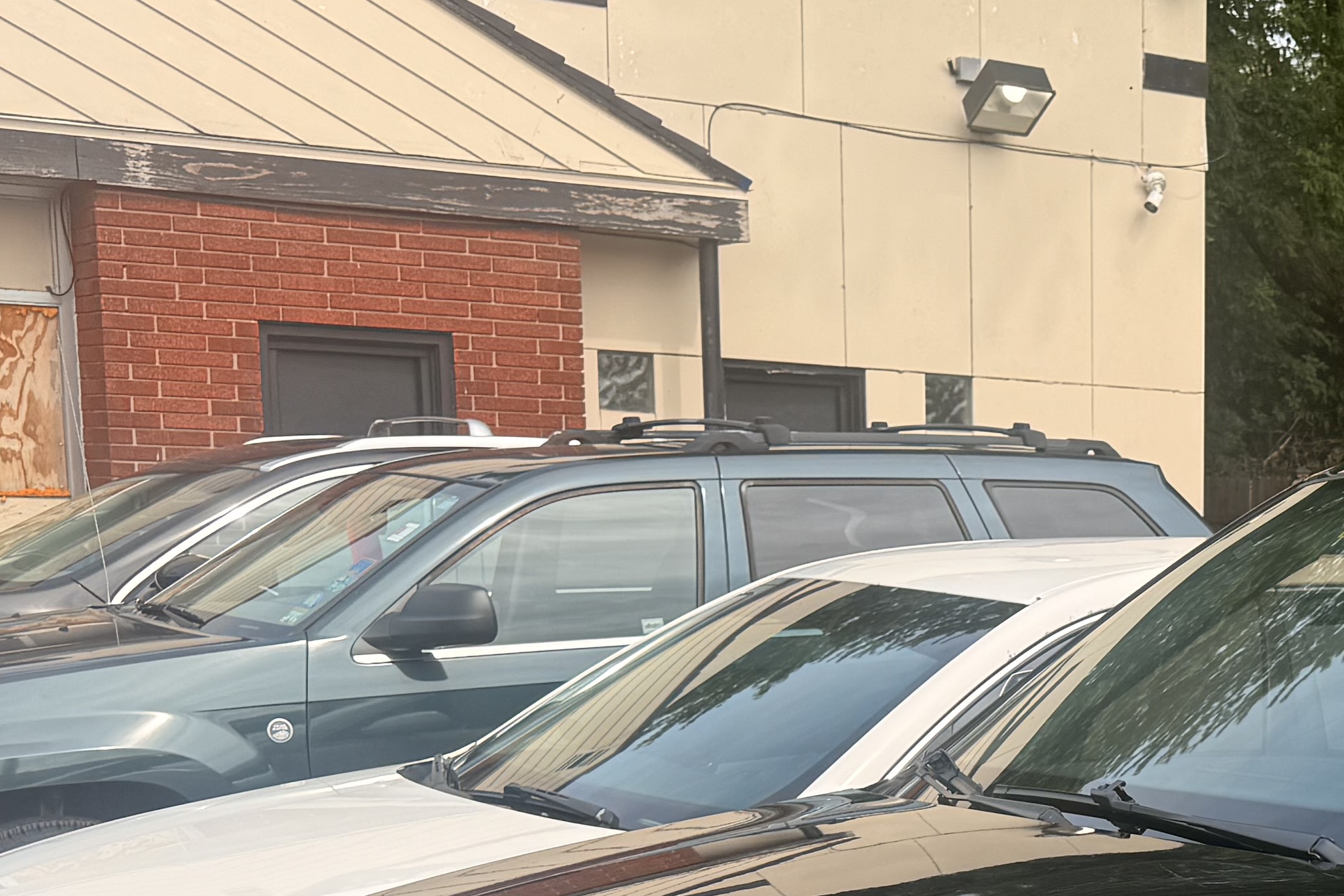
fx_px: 2651
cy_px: 977
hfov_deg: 26.1
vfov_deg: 18.5
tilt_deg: -10.6
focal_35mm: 71
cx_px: 1511
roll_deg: -2.1
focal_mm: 6.76
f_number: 1.78
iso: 80
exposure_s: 1/1949
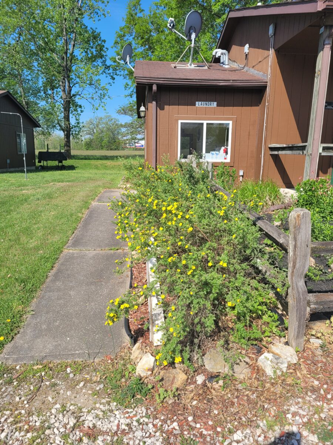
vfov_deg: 67.3
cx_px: 166
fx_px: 333
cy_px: 222
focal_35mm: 26
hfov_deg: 53.1
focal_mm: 5.4
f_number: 1.8
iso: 40
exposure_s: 1/2060
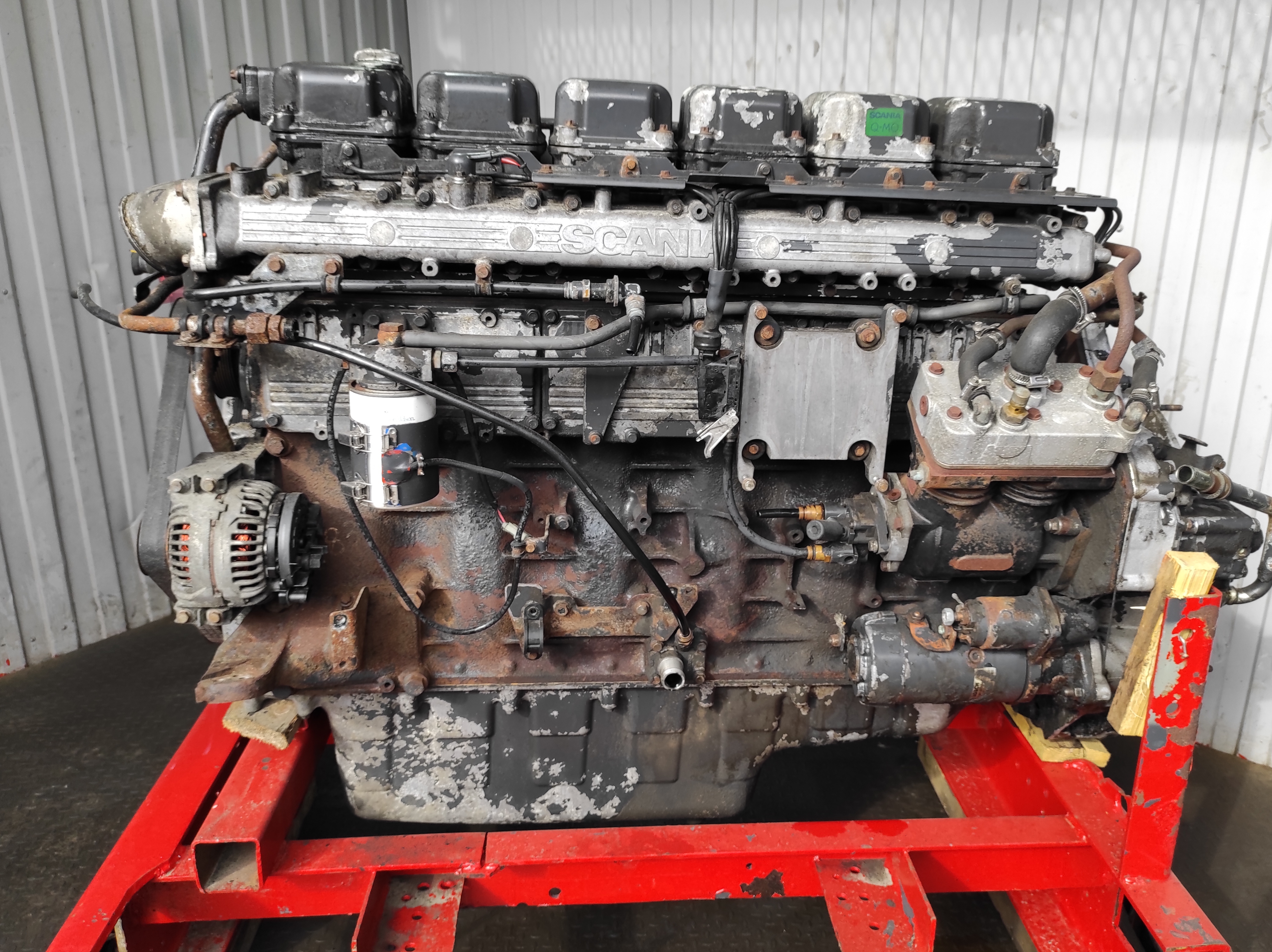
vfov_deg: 49.7
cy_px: 447
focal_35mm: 28
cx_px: 682
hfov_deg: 63.4
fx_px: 1028
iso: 100
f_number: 1.89
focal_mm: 5.43
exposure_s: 1/121
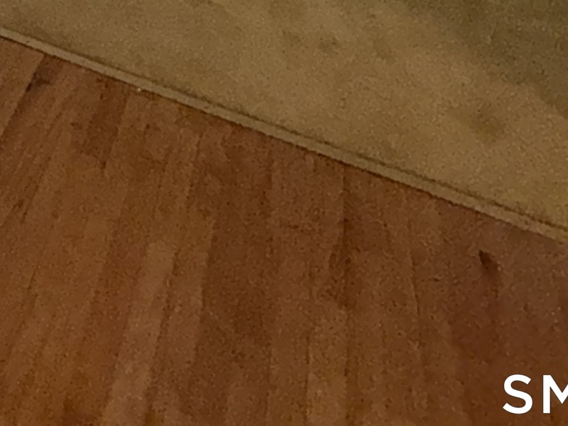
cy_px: -361
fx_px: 853
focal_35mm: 52
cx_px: -238
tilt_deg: -10.9
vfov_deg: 19.7
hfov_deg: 27.8
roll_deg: +0.6
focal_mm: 2.22
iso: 250
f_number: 2.2
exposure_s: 1/60
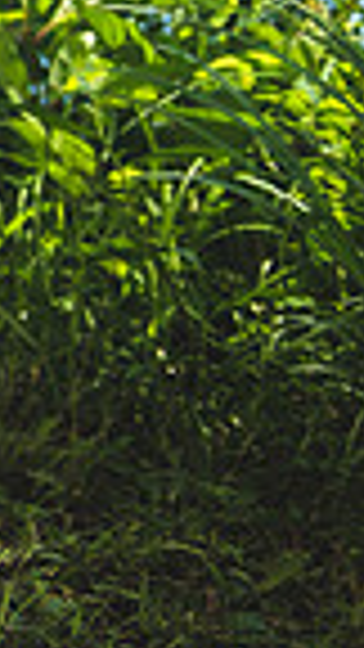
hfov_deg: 6.9
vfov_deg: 14.4
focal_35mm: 147
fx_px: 2522
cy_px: 3
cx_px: -916
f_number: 2.8
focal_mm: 34
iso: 100
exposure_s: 1/800
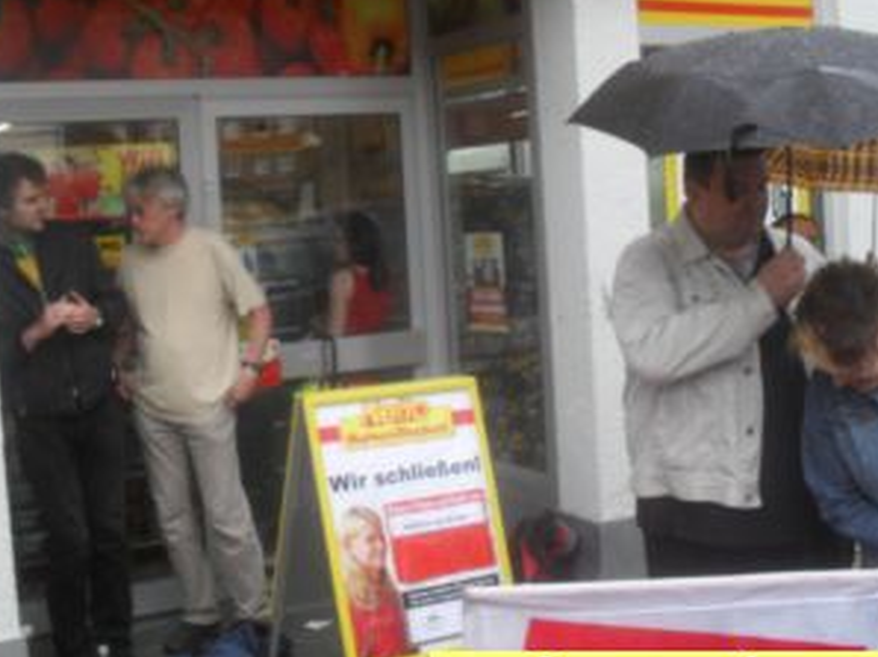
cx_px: 357
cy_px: 262
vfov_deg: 30.8
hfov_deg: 40.3
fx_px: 1191
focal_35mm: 47
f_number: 3.2
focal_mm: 6.3
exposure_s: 1/180
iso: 100
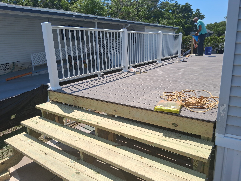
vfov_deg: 53.1
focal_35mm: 26
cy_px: 90
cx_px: 120
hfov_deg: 67.3
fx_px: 181
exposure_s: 1/754
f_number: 1.8
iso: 25
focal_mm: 3.98
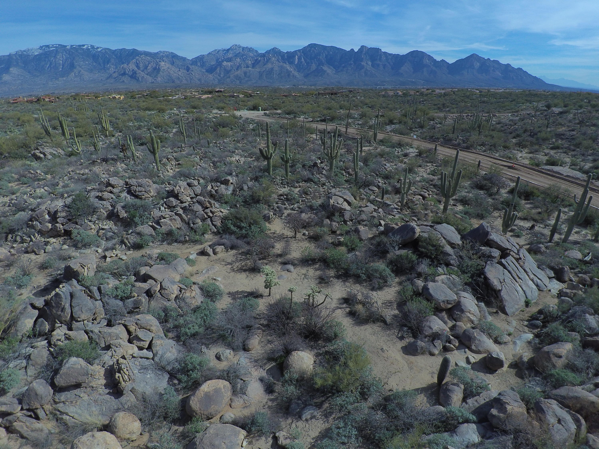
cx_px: 300
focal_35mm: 17
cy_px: 224
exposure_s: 1/2049
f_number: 2.8
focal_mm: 3.15
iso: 100
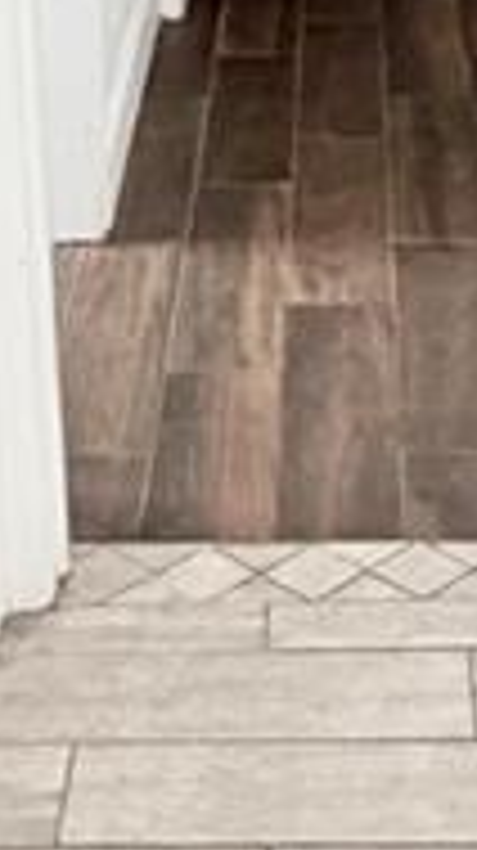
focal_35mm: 97
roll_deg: +1.2
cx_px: 279
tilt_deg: -18.4
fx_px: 2186
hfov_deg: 12.4
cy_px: 13
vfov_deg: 21.3
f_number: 2.2
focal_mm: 2.22
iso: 250
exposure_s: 1/120
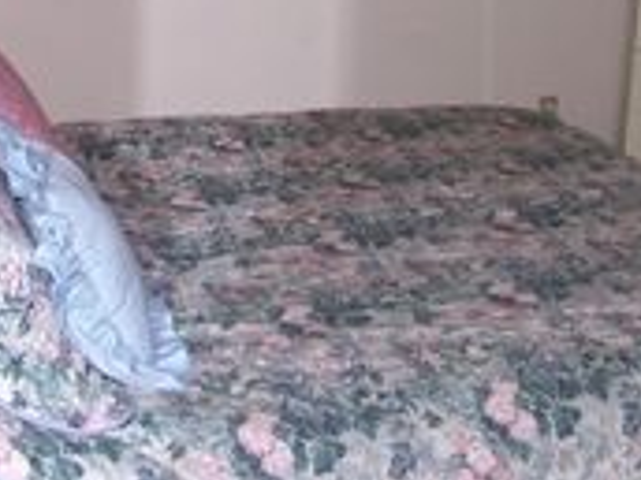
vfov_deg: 19.4
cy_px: 74
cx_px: 350
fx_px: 1389
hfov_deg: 26.0
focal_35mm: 75
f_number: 2.8
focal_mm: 6
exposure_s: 1/60
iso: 80
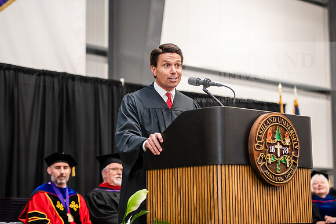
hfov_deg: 23.6
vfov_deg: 15.9
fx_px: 803
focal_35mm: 86
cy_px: 112
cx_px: 168
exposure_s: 1/200
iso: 3200
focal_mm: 86
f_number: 3.2
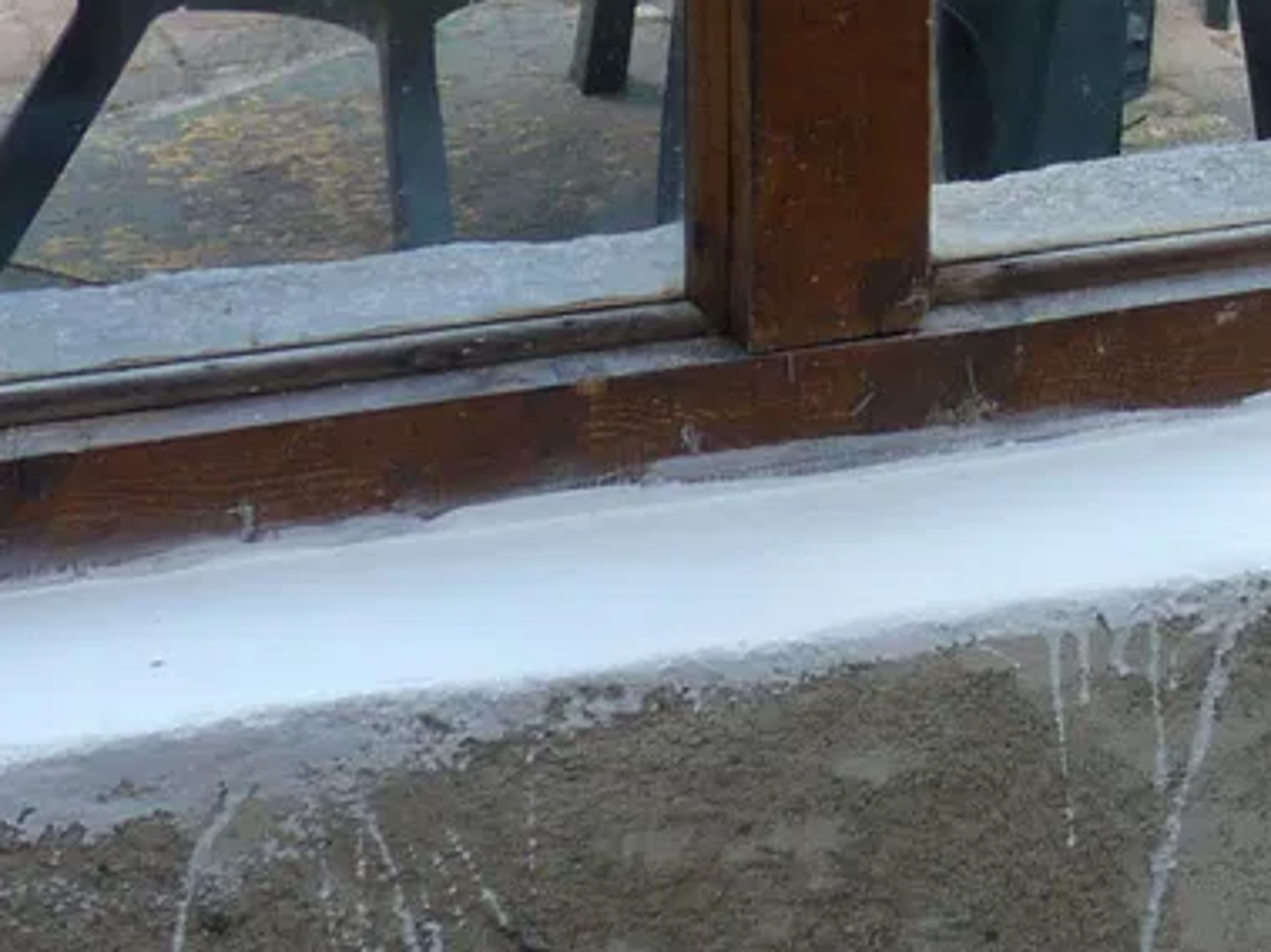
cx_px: 2187
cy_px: -436
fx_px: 4184
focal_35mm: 114
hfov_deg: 15.2
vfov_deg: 12.4
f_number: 2.8
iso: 80
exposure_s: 1/80
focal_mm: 4.8
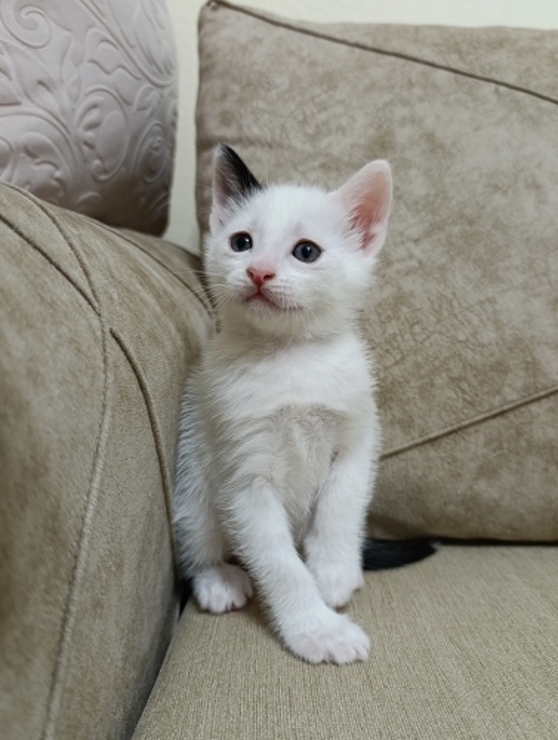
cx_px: 279
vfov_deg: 73.8
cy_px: 370
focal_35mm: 23
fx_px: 493
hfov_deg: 59.0
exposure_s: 1/50
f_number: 1.6
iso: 1250
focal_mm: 6.14
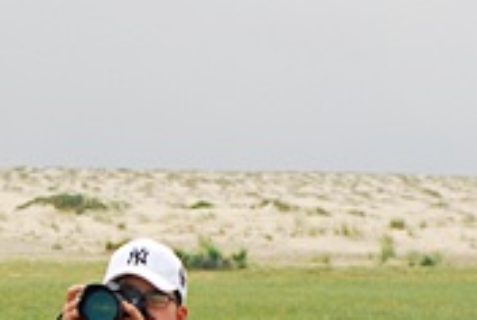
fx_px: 4513
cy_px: 469
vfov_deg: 4.0
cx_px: 19
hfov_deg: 6.0
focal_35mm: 340
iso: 400
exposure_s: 1/1250
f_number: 5.6
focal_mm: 50
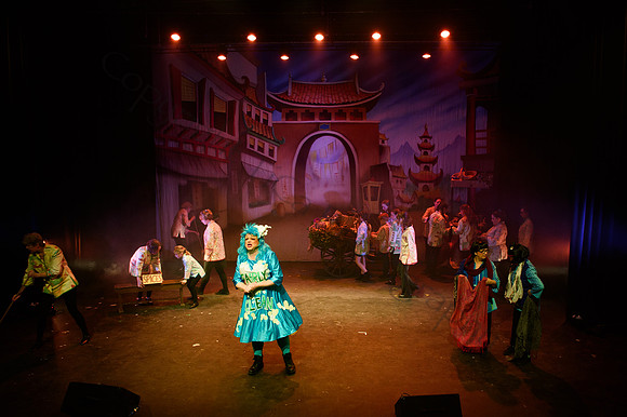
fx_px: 548
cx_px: 347
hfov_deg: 59.4
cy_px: 231
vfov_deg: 41.7
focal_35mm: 31
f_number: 5.6
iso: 1250
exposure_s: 1/80
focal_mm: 27
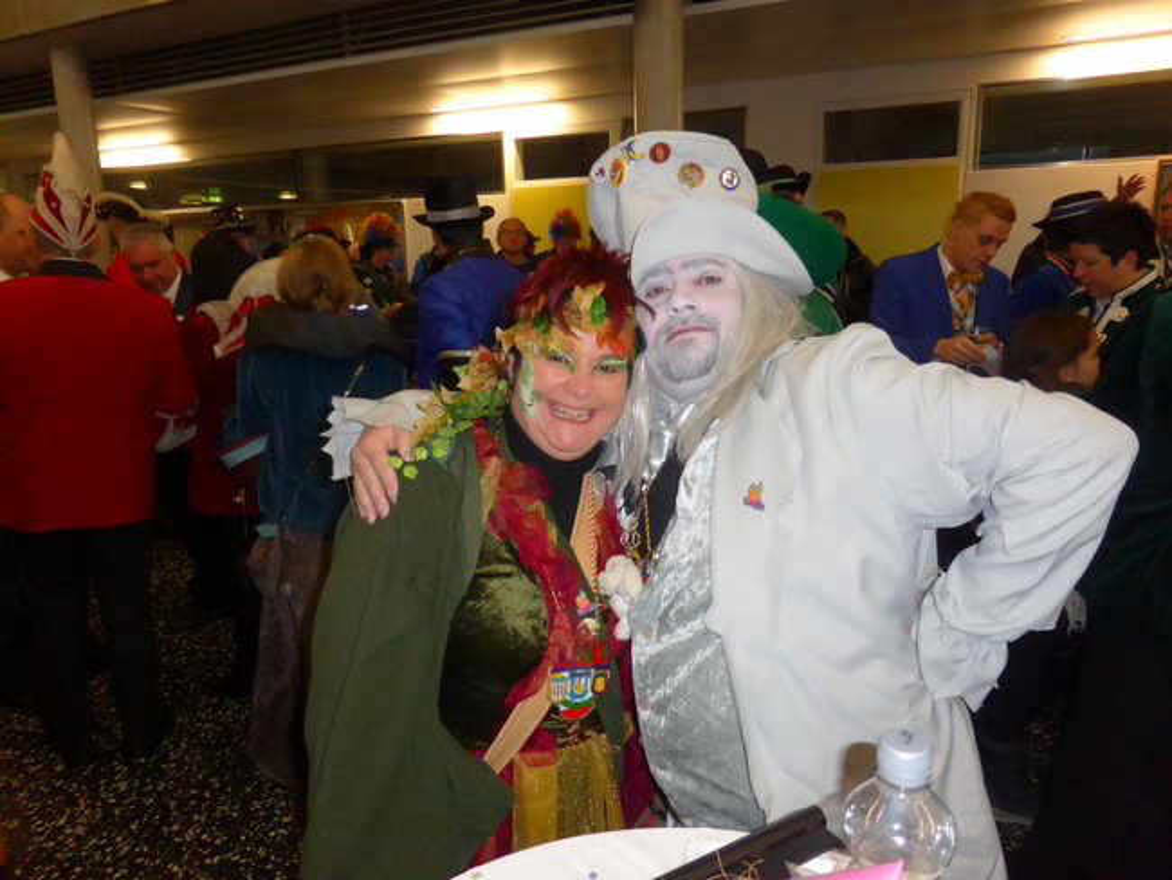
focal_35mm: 25
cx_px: 586
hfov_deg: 69.4
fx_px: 847
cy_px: 440
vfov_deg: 54.9
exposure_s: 1/60
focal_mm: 4.3
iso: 500
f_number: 3.3
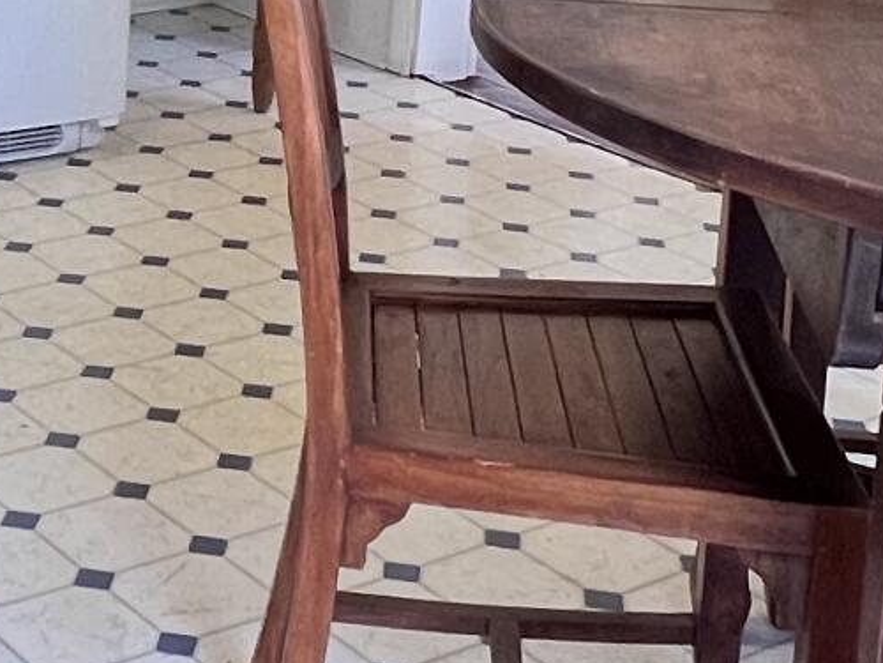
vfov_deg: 18.0
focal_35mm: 78
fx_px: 1990
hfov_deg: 24.3
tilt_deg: -8.9
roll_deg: -2.2
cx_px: 81
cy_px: -111
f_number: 1.8
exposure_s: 1/60
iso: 250
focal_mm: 1.57
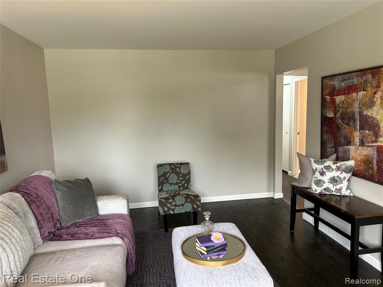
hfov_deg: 67.3
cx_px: 192
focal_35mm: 26
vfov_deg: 53.1
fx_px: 288
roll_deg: +1.9
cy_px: 144
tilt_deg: -7.3
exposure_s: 1/60
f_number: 1.5
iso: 80
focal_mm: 5.7
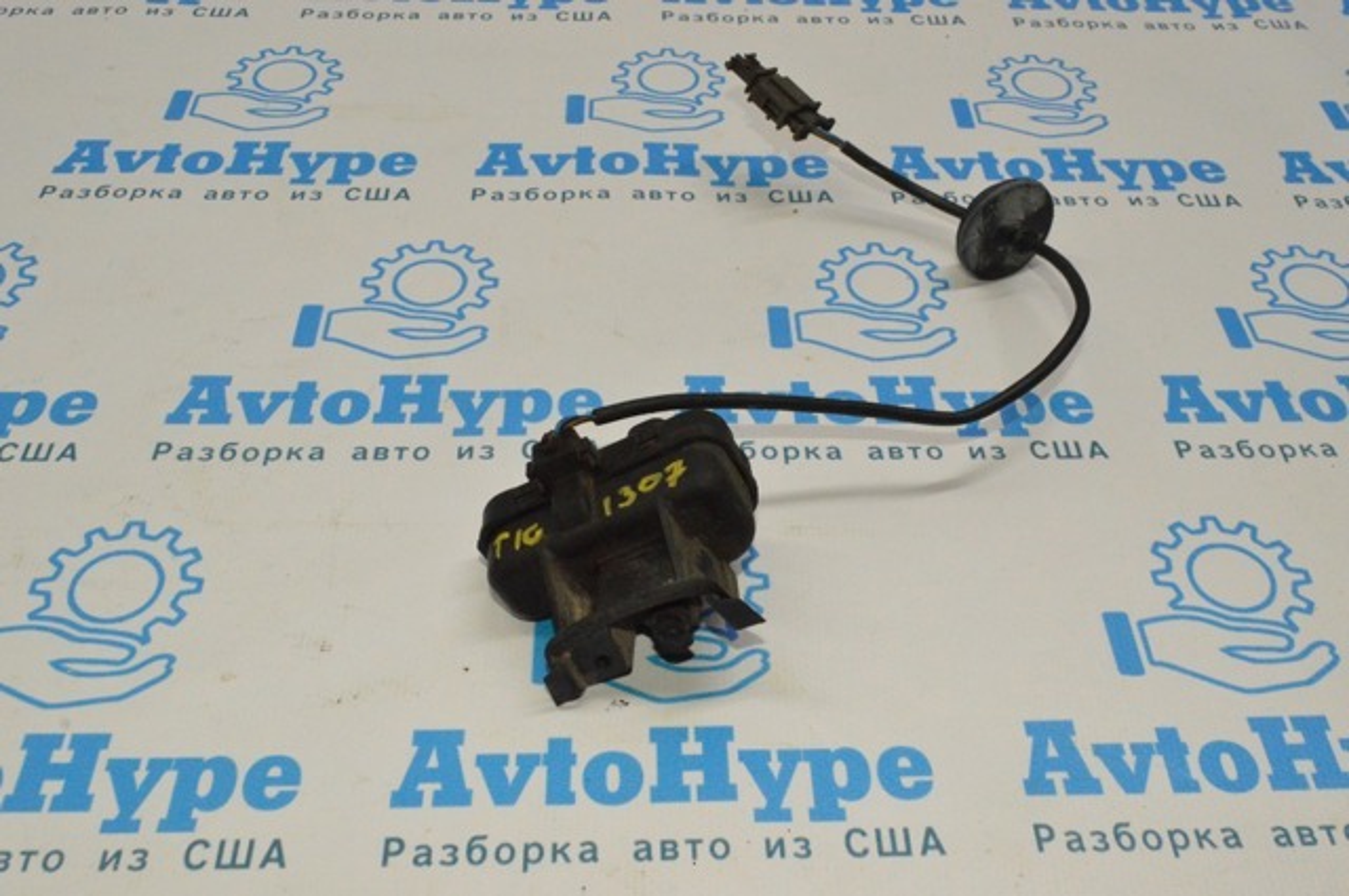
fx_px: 1347
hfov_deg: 53.2
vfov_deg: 36.8
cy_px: 448
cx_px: 674
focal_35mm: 36
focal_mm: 24
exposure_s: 1/200
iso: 6400
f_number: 16
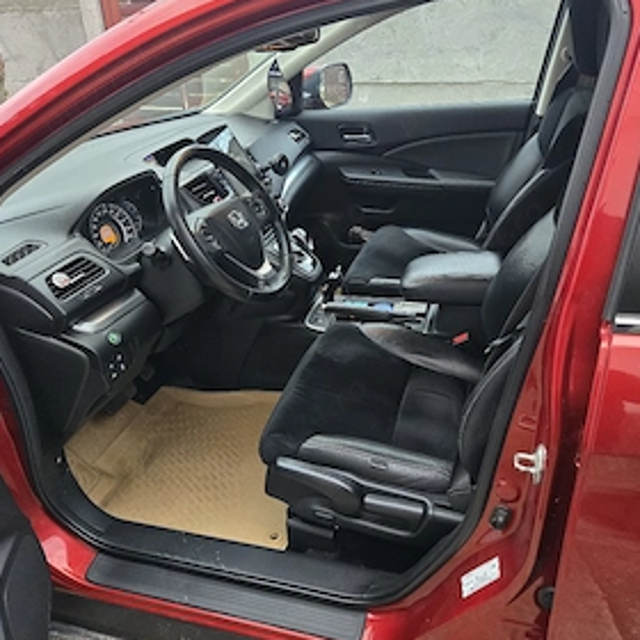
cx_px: 338
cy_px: 283
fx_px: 607
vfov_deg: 55.5
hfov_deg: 55.6
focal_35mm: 29
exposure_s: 1/120
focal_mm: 5.4
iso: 320
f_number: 1.8
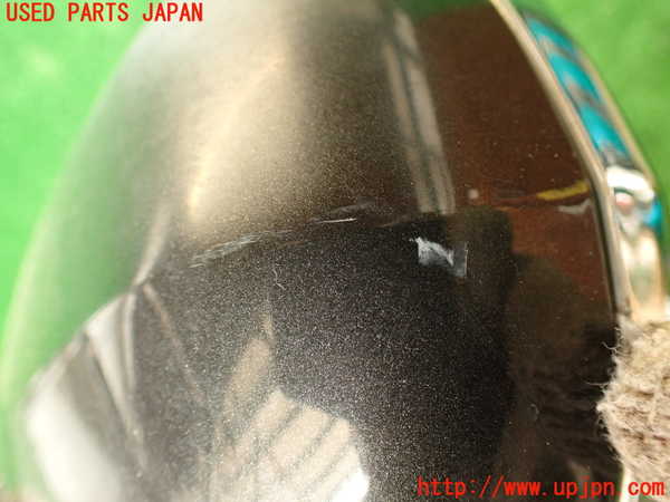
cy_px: 251
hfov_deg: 56.8
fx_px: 619
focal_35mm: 32
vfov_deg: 44.2
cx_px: 335
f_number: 2.4
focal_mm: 5.79
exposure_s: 1/30
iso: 250
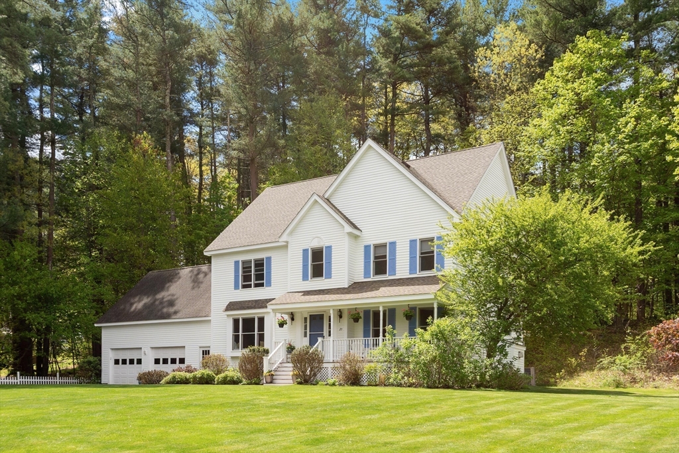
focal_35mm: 33
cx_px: 340
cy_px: 226
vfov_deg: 40.0
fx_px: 622
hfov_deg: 57.2
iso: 100
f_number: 8
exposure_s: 1/160
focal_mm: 22
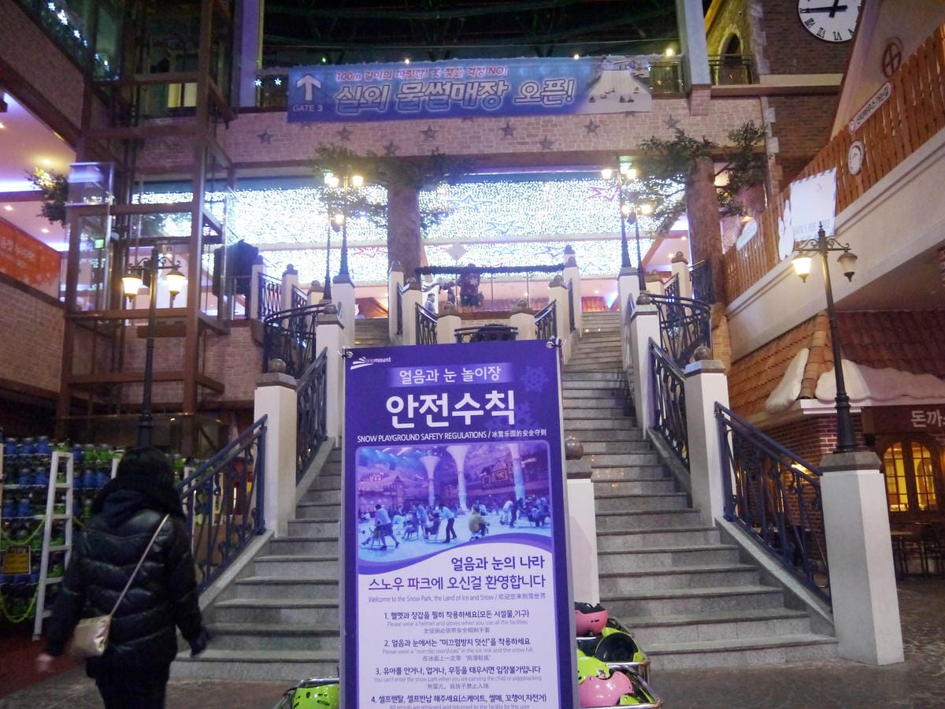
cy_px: 354
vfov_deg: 49.7
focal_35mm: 28
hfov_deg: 63.4
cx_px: 472
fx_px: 764
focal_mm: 14
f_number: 3.5
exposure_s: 1/60
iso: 1250
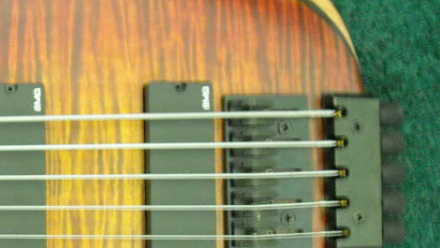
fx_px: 969
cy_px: 175
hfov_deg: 24.1
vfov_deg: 14.6
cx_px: -33
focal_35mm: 83
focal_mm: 5.7
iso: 518
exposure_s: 1/8
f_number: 2.8
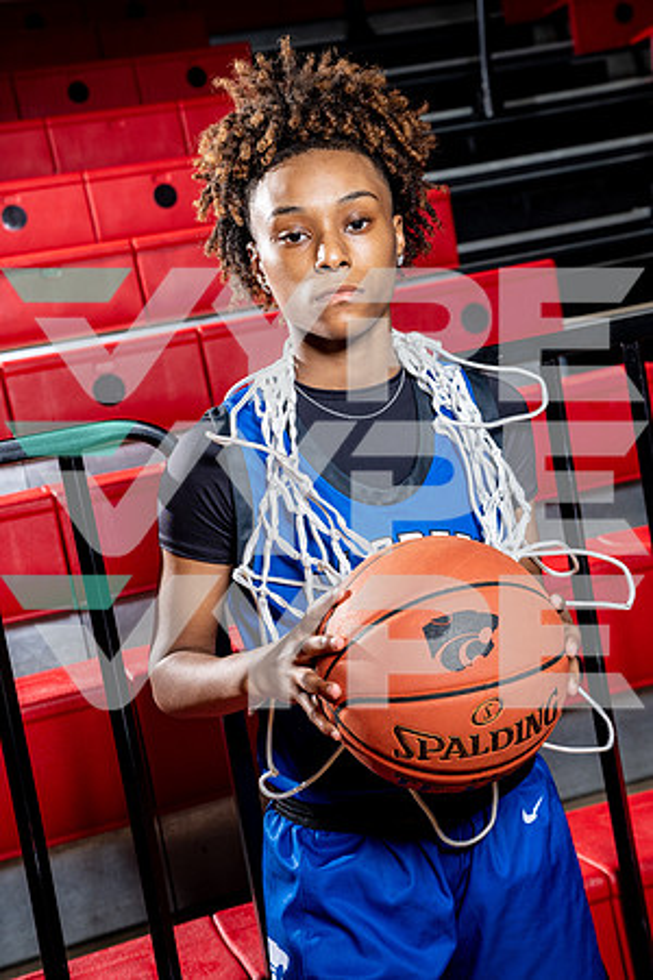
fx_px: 1551
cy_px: 490
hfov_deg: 23.8
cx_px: 326
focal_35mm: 57
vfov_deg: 35.1
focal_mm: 57
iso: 320
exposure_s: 1/250
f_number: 6.3
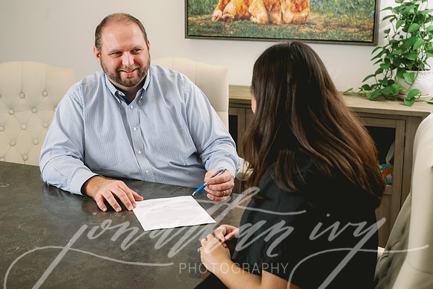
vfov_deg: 26.0
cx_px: 216
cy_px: 144
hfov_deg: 38.2
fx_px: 626
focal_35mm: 52
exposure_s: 1/160
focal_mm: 52
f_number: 5.6
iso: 160
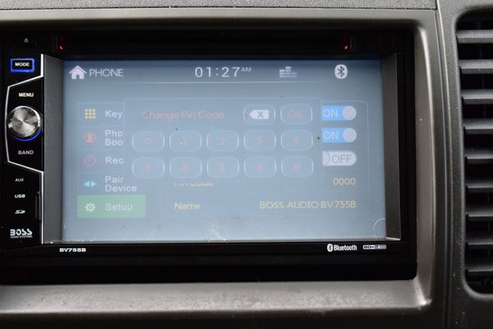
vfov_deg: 15.6
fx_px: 1199
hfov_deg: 23.2
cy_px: 159
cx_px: 237
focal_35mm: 88
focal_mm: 55
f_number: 7.1
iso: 400
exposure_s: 1/40
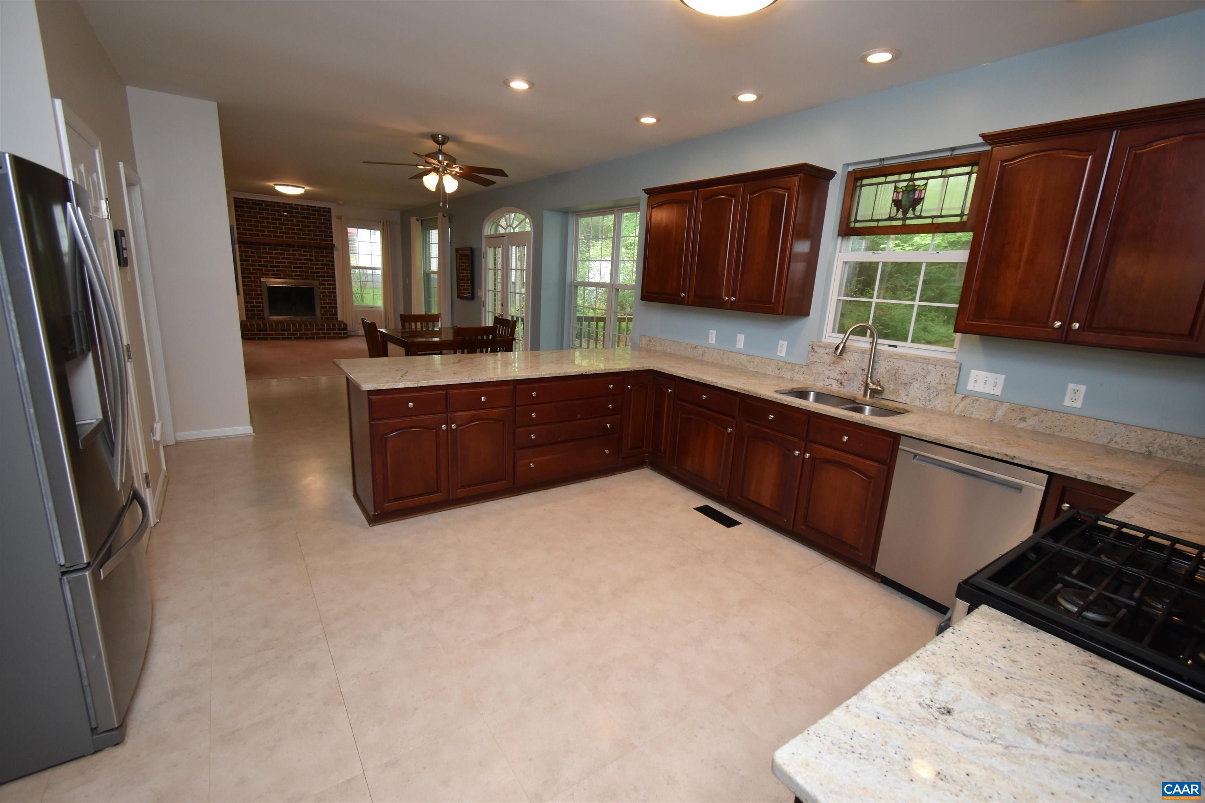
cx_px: 602
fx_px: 502
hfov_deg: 100.4
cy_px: 402
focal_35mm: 15
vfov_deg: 77.3
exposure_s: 1/125
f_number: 4.5
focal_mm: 10
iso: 800
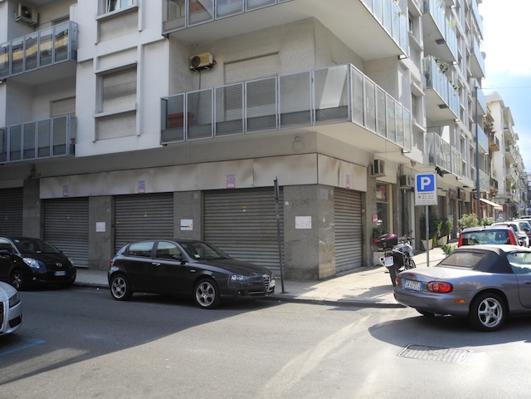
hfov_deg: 56.8
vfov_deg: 44.2
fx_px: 491
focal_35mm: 32
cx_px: 266
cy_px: 200
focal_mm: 6.8
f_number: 2.8
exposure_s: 1/477
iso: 100
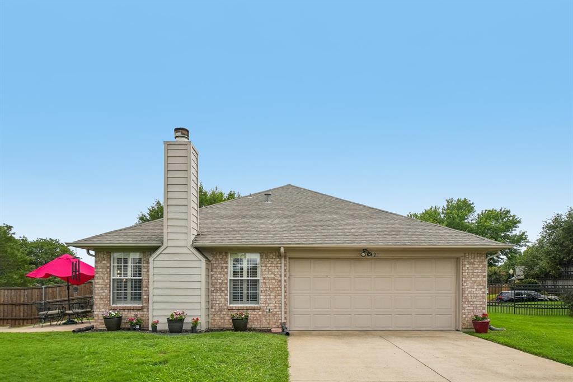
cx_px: 286
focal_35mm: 24
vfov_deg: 53.1
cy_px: 191
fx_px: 382
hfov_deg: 73.8
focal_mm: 16
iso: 400
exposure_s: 1/2000
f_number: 8
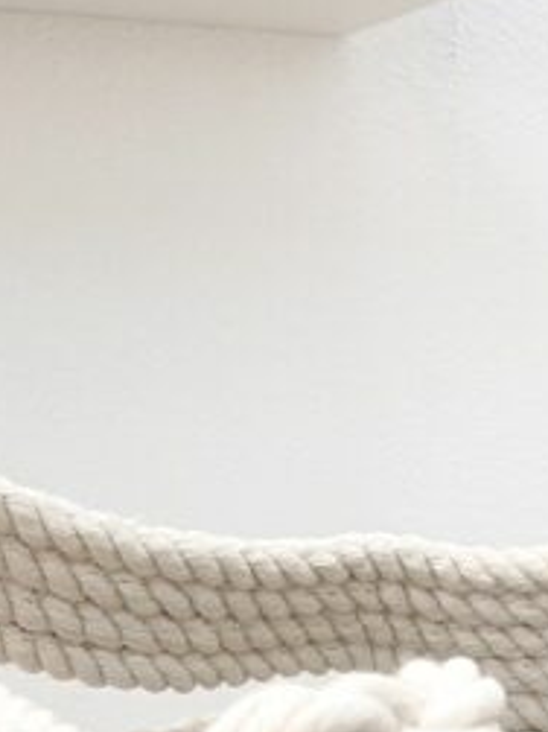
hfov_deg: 13.8
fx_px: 2239
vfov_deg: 17.6
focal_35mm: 106
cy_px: 904
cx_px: 542
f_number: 1.7
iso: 80
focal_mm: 3.93
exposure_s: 1/50
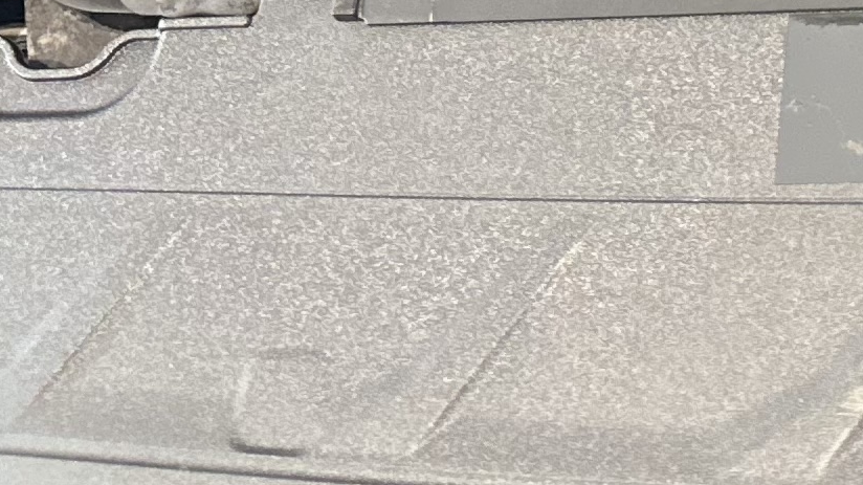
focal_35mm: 128
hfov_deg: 15.4
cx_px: 1319
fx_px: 2928
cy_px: -947
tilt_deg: -53.2
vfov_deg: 8.1
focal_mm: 6.86
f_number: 1.78
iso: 640
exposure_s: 1/60
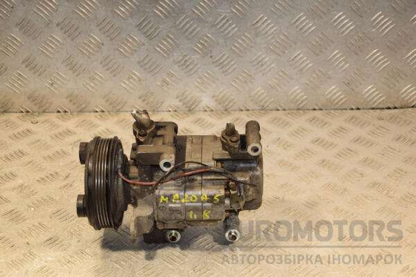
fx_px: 780
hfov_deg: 29.9
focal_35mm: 68
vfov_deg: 20.2
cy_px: 138
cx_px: 208
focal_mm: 45
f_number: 5
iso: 800
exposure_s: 1/200
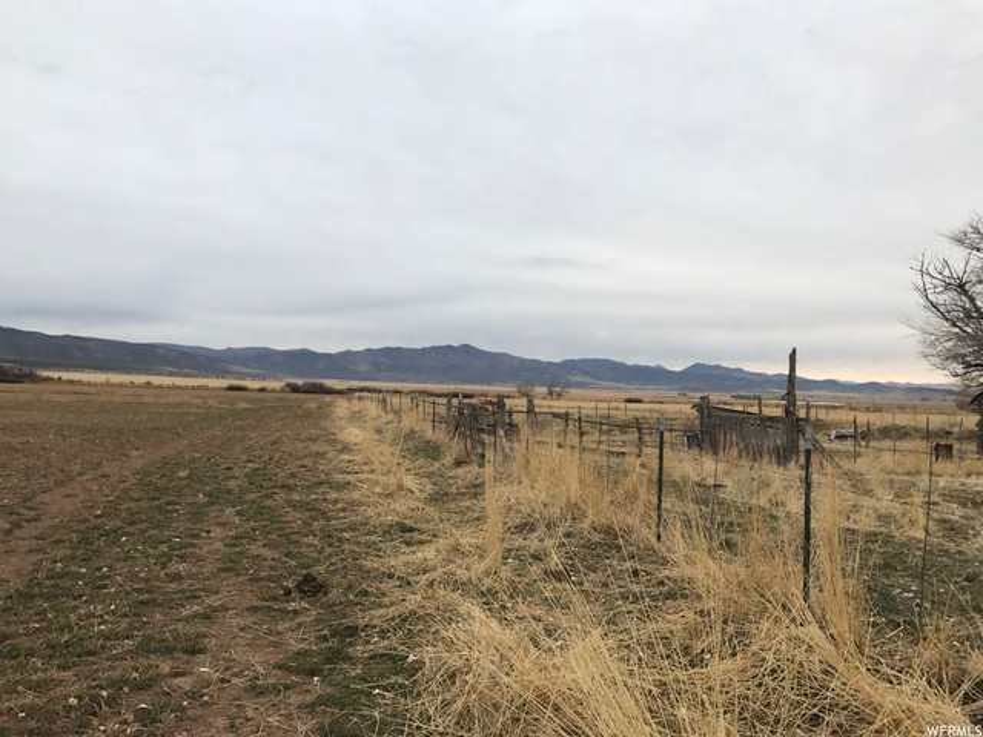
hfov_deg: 63.4
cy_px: 368
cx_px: 492
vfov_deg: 49.7
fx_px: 795
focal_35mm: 28
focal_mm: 3.99
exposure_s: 1/120
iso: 40
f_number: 1.8
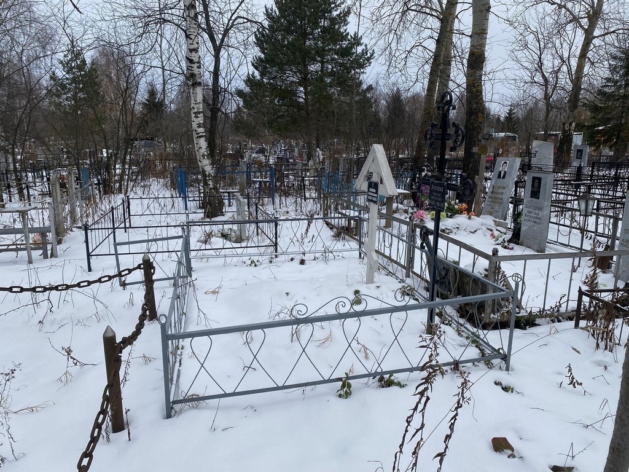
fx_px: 472
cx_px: 314
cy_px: 236
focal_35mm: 26
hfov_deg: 67.3
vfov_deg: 53.1
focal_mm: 4.25
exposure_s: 1/475
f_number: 1.8
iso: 32
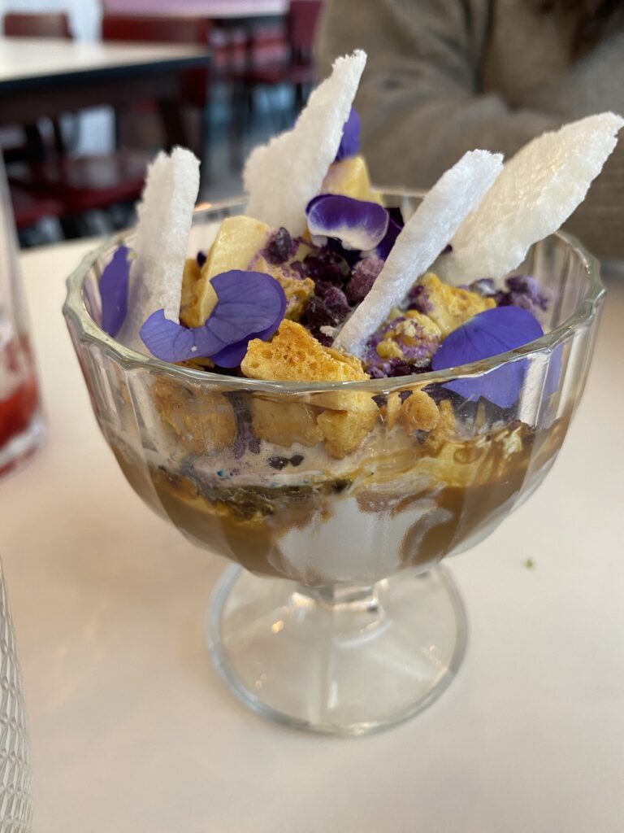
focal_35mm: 26
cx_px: 312
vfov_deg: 67.3
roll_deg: +1.8
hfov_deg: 53.1
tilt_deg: -32.4
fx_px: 625
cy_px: 416
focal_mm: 4.25
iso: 100
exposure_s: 1/50
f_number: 1.8
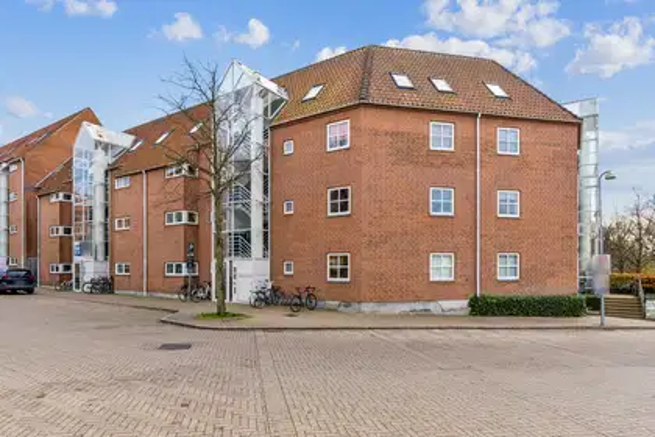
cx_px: 328
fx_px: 382
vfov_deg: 59.5
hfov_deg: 81.2
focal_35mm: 21
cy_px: 218
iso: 200
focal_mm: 14
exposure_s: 1/125
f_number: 8
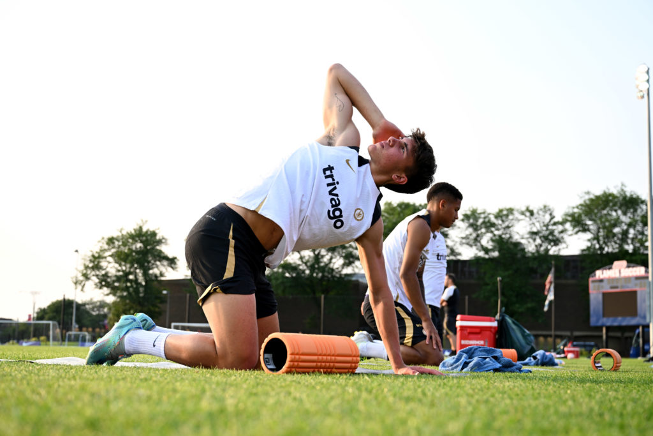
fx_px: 998
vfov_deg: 24.6
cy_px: 218
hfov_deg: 36.2
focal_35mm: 55
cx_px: 326
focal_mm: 55
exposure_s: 1/640
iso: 400
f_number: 4.5
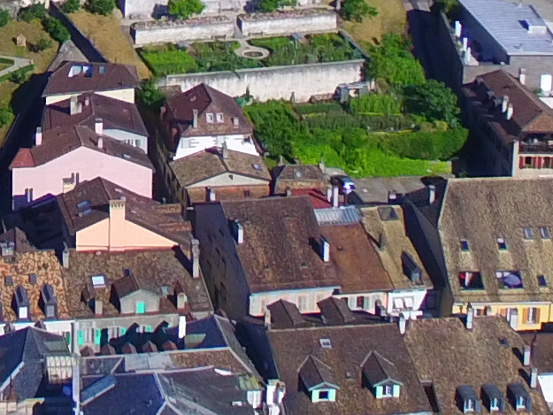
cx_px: -65
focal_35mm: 128
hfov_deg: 15.0
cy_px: -183
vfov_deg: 11.2
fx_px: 2045
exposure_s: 1/1199
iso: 100
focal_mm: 3.61
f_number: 2.8
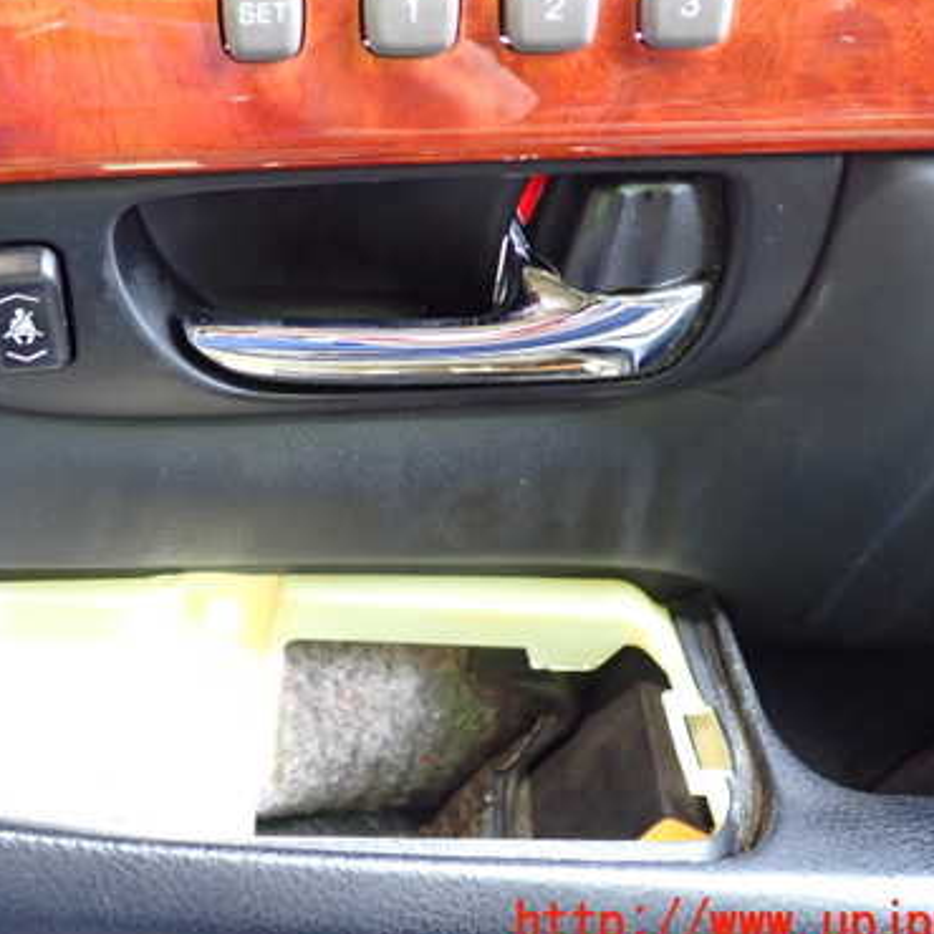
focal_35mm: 43
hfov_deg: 38.8
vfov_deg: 39.1
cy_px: 389
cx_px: 328
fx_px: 1313
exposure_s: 1/40
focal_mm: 5.4
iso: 640
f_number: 2.3
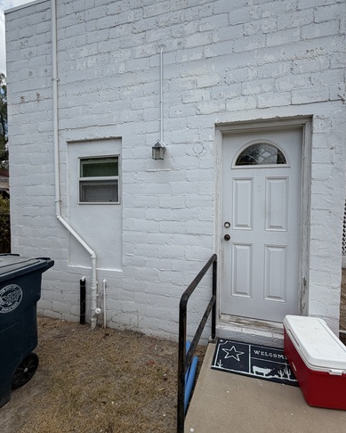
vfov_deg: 86.3
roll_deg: +0.0
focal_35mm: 18
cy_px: 210
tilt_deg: -0.3
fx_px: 230
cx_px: 188
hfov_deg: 73.7
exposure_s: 1/770
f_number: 2.2
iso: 20
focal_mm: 2.22
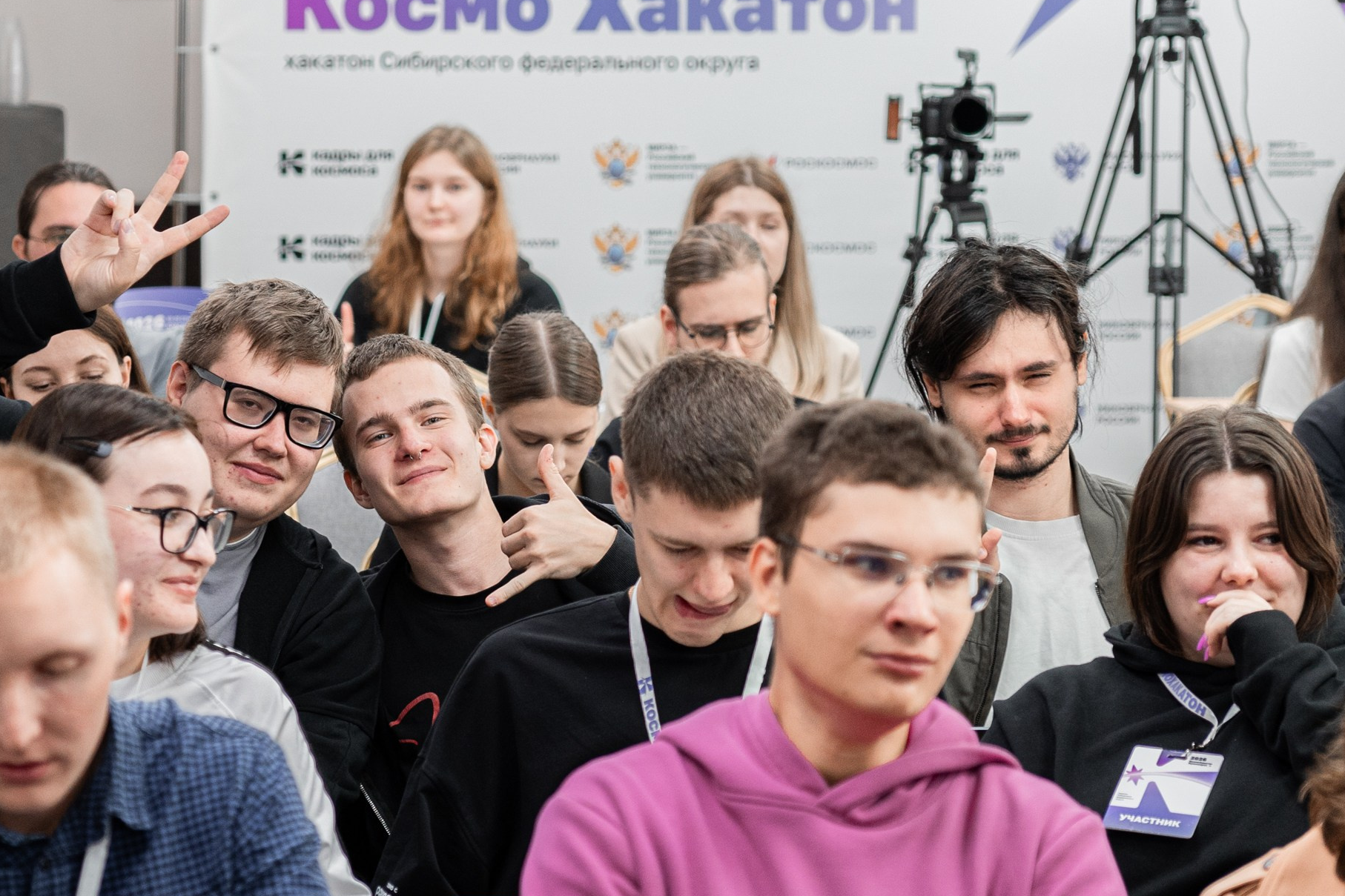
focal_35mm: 127
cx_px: 484
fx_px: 4744
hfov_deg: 16.1
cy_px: 459
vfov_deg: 10.8
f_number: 2.8
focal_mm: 63.3
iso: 640
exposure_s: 1/125
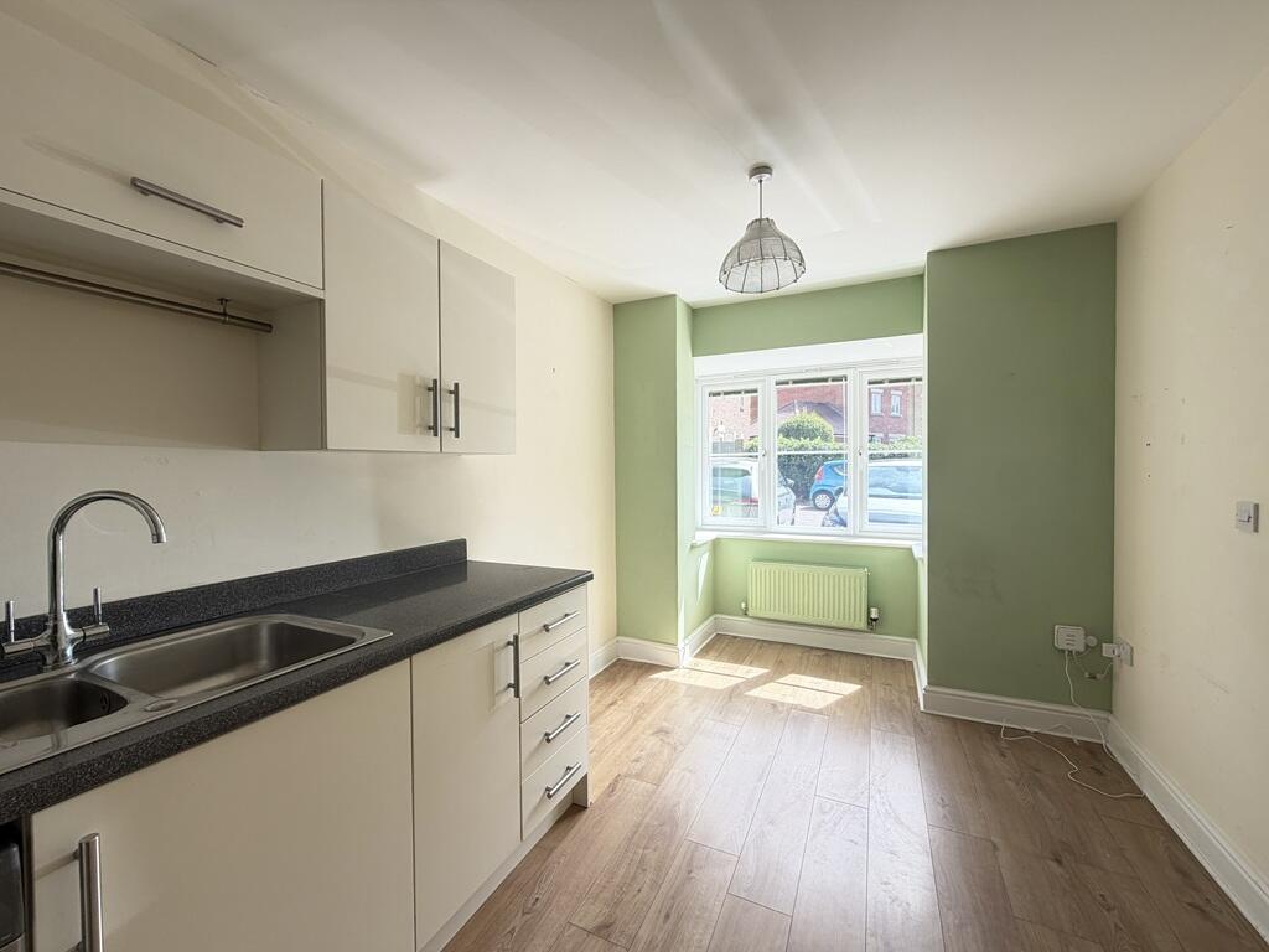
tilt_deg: -0.1
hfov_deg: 102.1
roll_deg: +1.2
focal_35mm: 14
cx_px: 634
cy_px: 476
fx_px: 513
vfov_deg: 85.7
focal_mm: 2.22
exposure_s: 1/121
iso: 50
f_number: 2.2
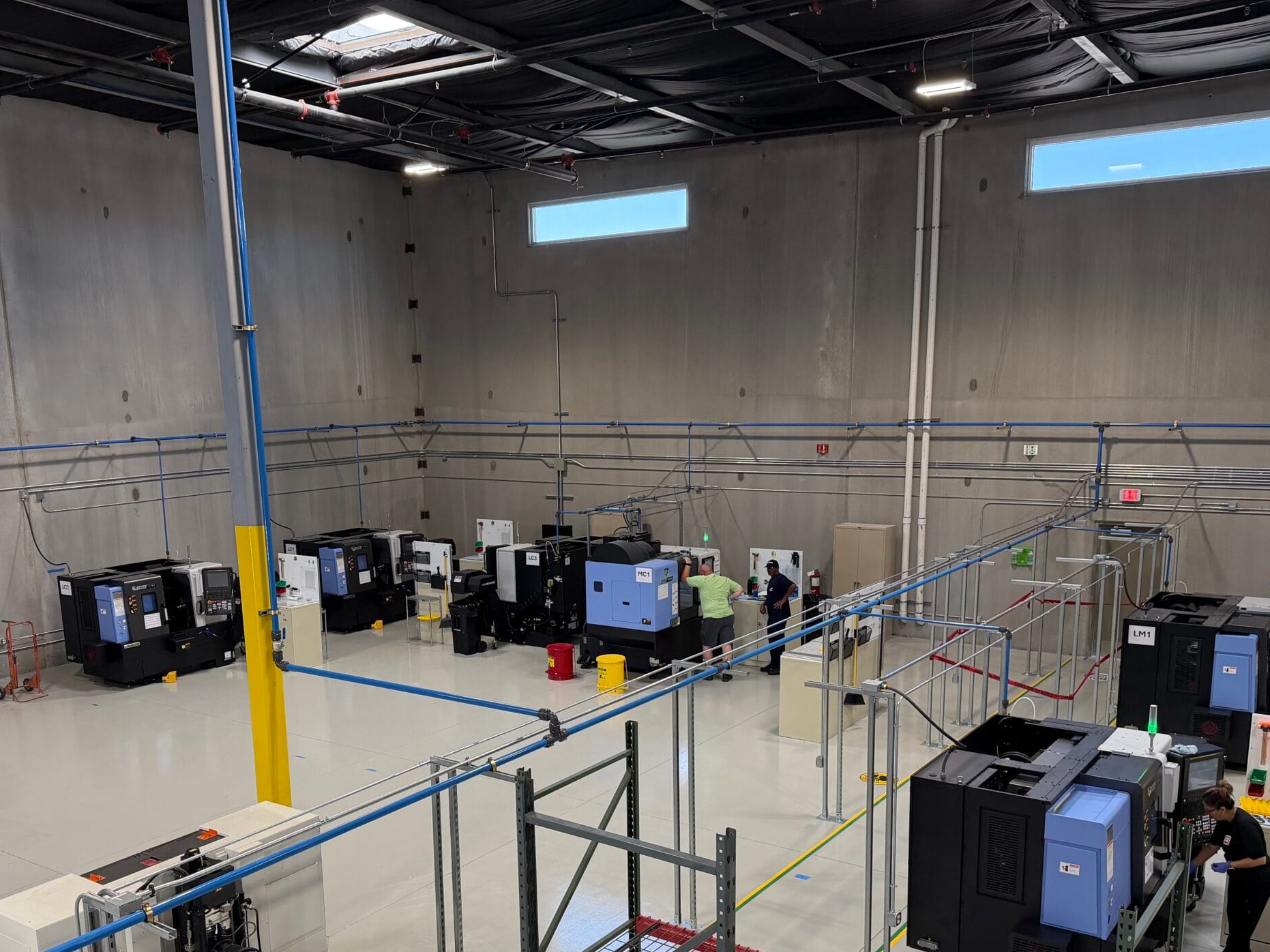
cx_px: 565
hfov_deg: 55.2
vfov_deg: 42.4
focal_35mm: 33
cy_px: 627
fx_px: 1211
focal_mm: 6.76
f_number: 1.78
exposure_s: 1/147
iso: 200
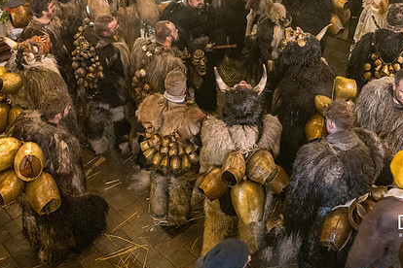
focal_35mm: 49
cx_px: 261
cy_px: 89
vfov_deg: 27.4
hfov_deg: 40.0
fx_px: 548
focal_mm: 35
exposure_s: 1/60
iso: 25600
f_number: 2.2
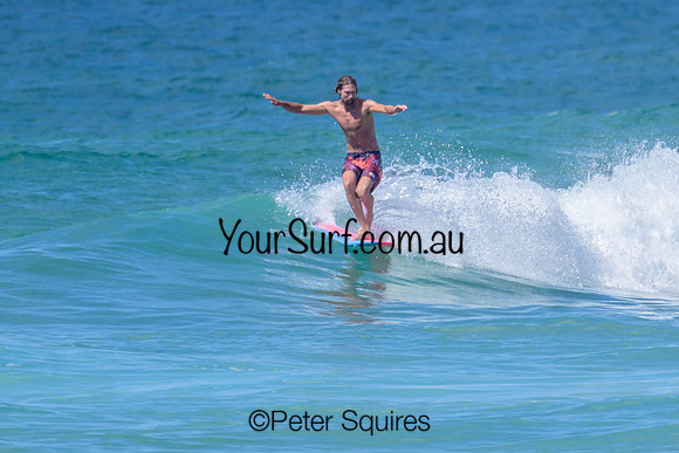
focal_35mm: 1087
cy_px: 160
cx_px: 358
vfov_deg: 1.3
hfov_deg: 1.9
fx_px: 20502
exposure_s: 1/2000
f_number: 11
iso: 800
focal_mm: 800
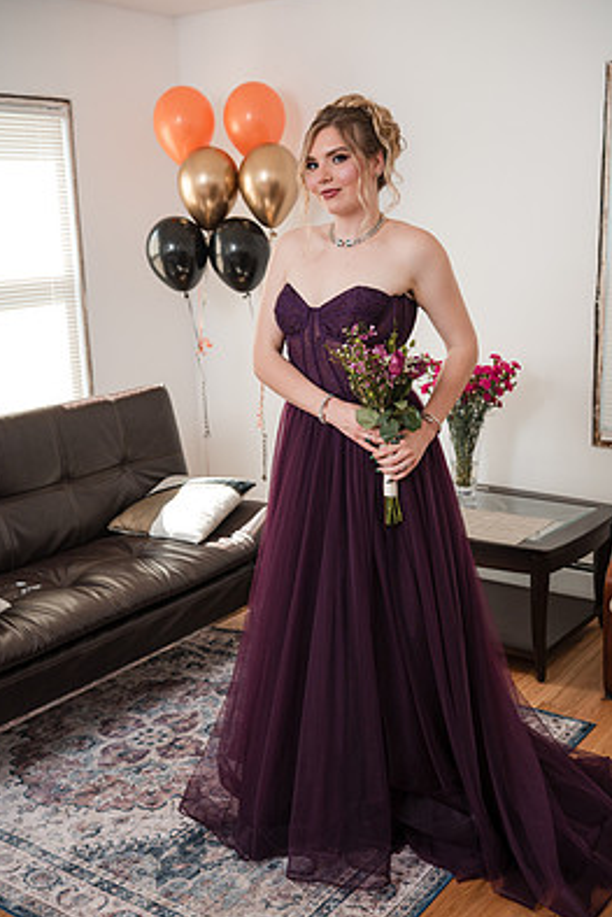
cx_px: 316
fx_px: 1019
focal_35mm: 40
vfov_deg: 48.4
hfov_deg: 33.4
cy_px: 477
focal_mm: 35
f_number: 3.2
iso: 640
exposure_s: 1/250
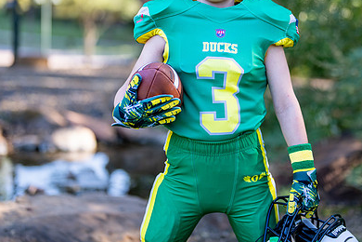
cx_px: 219
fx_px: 885
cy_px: 64
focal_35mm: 88
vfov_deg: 15.5
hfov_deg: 23.1
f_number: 1.2
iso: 100
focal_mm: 50
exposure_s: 1/1000
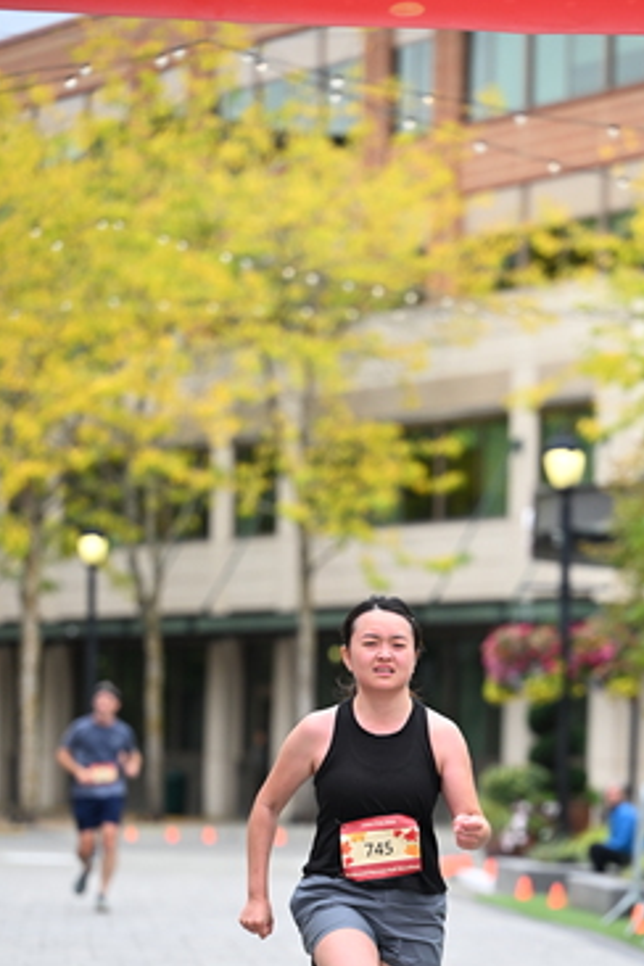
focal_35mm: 188
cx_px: 439
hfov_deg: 7.3
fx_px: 5044
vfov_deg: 10.9
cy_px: 707
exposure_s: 1/2000
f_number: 2.8
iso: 640
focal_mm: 125
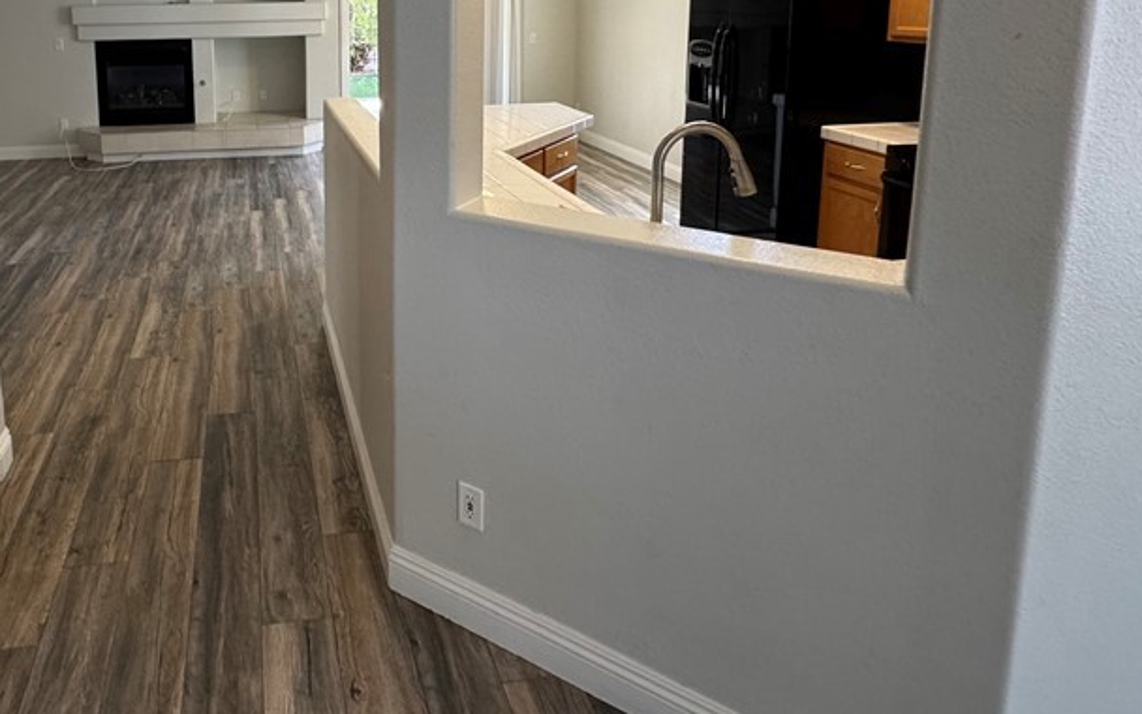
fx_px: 778
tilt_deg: -9.7
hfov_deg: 69.5
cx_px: 342
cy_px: 100
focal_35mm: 25
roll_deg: +0.7
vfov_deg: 45.6
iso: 250
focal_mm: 2.22
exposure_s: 1/120
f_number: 2.2
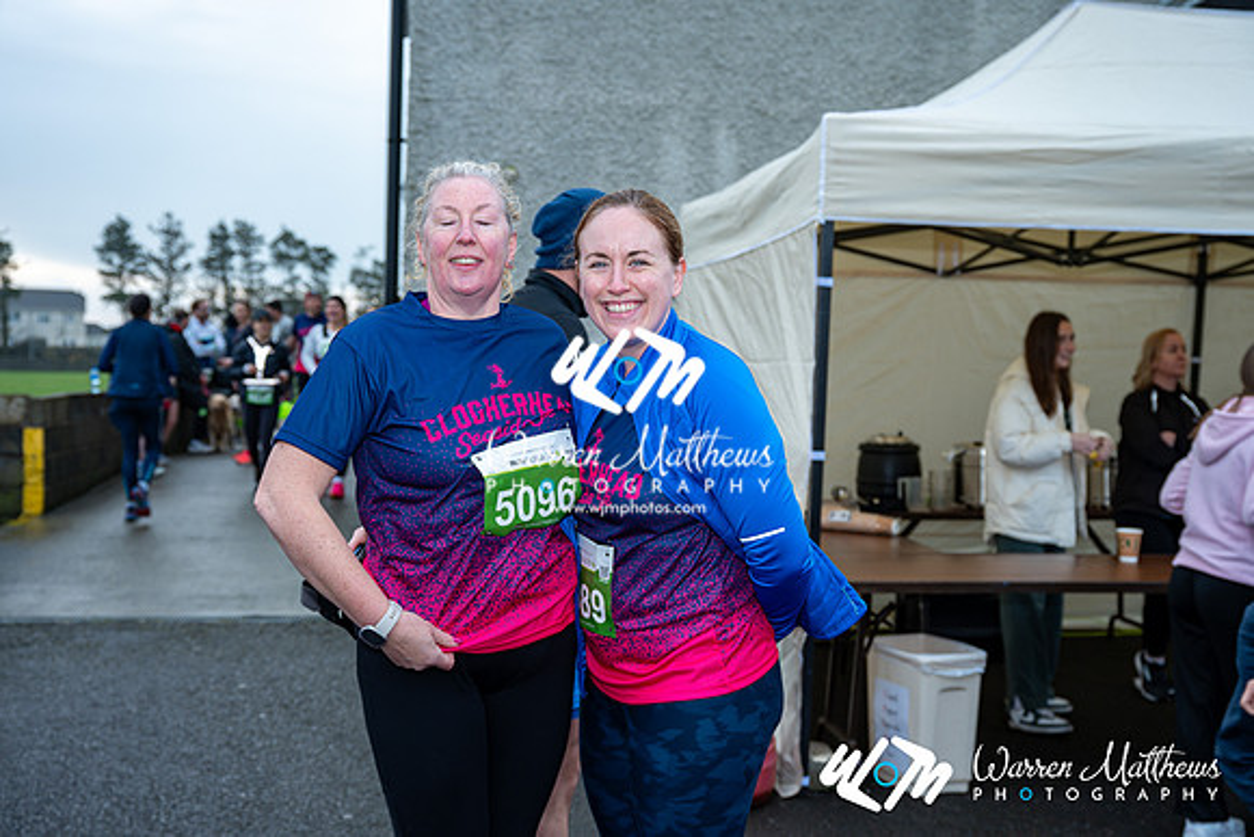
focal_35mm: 41
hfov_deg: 47.4
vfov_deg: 32.6
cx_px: 627
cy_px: 418
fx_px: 1428
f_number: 4
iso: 100
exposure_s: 1/200
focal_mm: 41
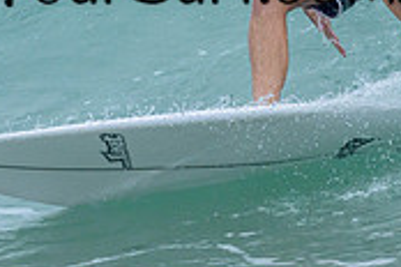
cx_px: 236
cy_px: -136
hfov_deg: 0.6
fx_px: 40865
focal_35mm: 3669
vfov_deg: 0.4
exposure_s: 1/3200
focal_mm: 800
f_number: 6.3
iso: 720
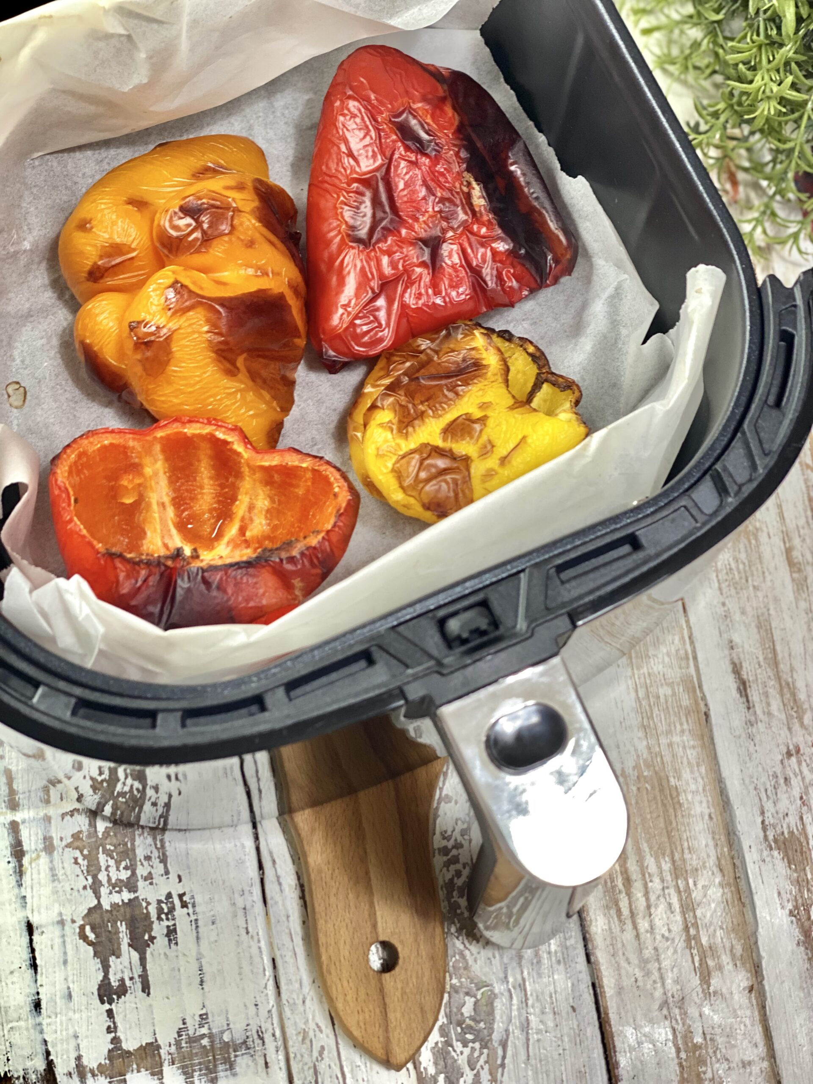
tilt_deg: -76.6
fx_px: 1628
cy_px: 542
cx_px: 406
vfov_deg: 36.8
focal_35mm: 52
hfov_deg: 28.0
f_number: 2
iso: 160
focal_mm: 6
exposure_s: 1/33
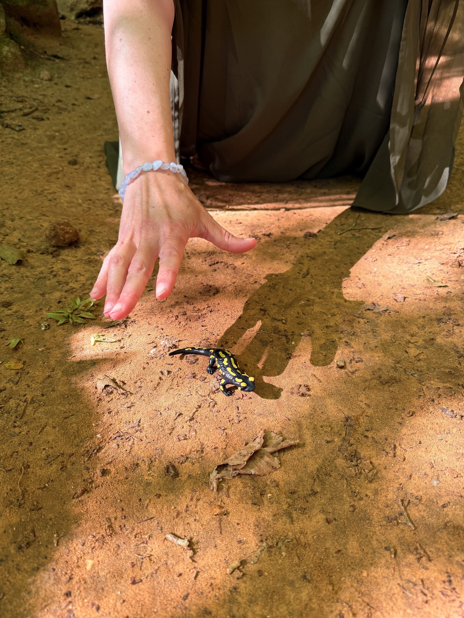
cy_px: 309
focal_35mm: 24
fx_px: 429
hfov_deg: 56.8
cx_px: 232
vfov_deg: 71.6
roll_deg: +0.4
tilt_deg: -34.2
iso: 125
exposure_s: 1/121
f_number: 1.78
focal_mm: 6.76
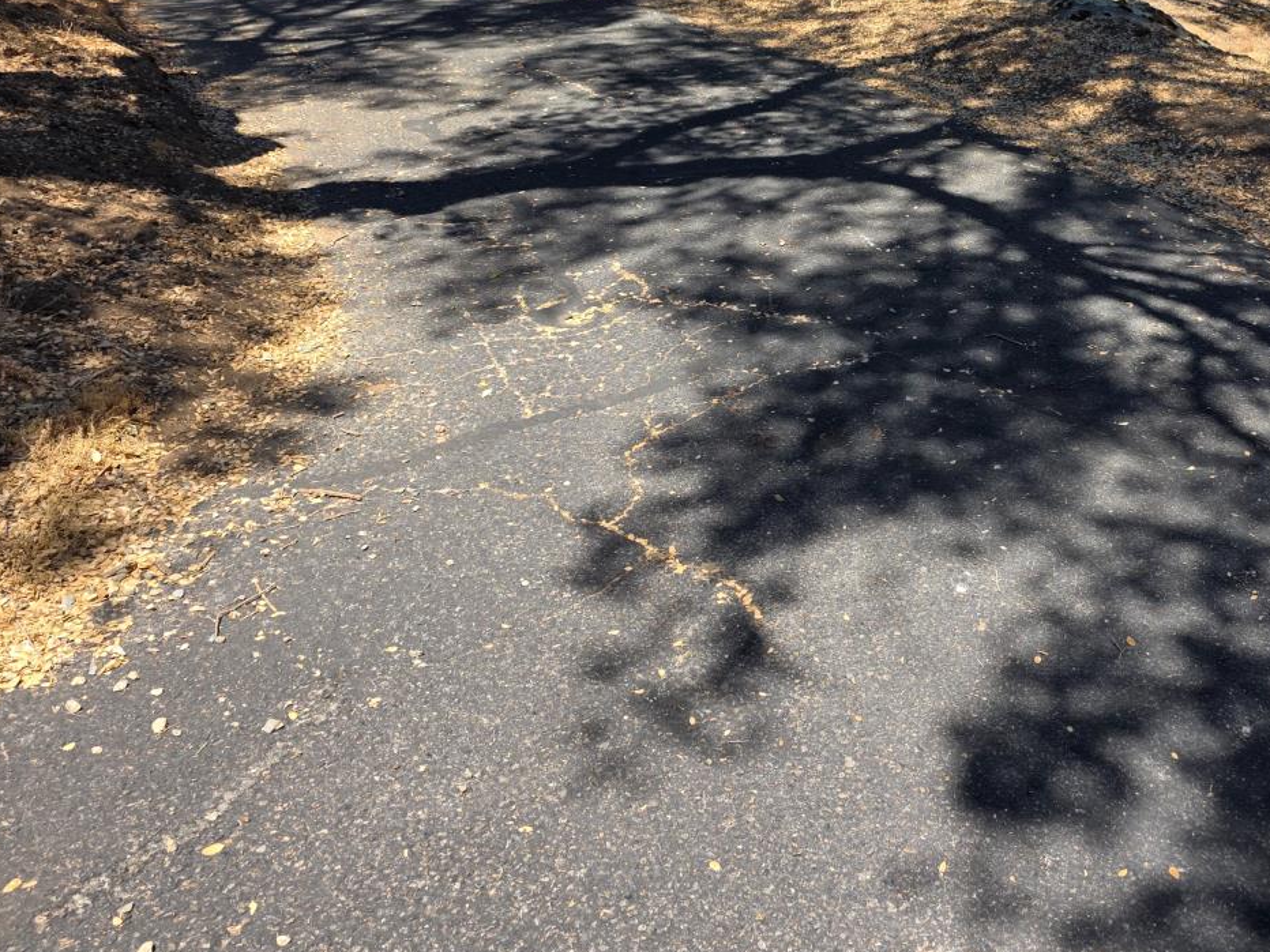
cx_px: 906
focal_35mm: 37
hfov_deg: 48.7
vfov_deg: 37.4
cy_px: 202
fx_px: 1357
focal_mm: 6.3
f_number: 1.7
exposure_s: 1/2497
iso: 80
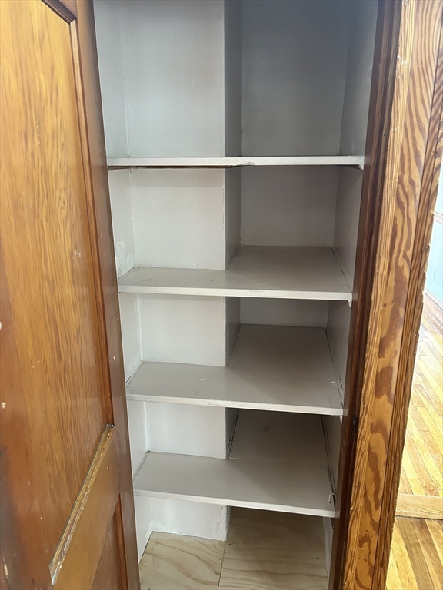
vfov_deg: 67.3
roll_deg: +0.3
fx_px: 444
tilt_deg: -16.4
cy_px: 295
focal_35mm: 26
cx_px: 222
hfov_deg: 53.1
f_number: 1.5
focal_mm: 5.7
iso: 400
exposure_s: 1/60
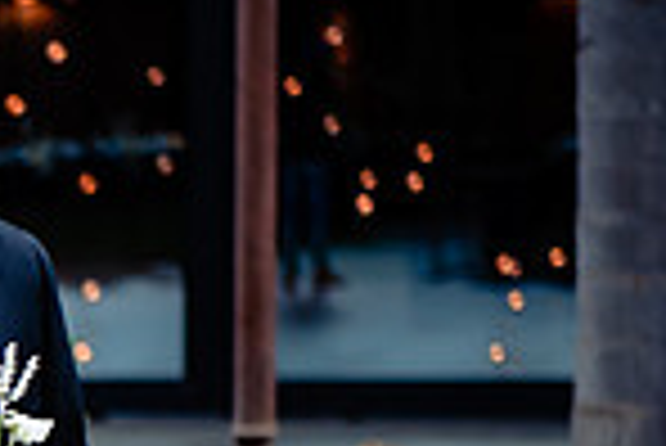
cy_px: 714
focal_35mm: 274
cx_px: -580
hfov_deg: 7.3
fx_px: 5074
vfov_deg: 5.0
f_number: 2.8
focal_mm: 70
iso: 320
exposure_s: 1/160
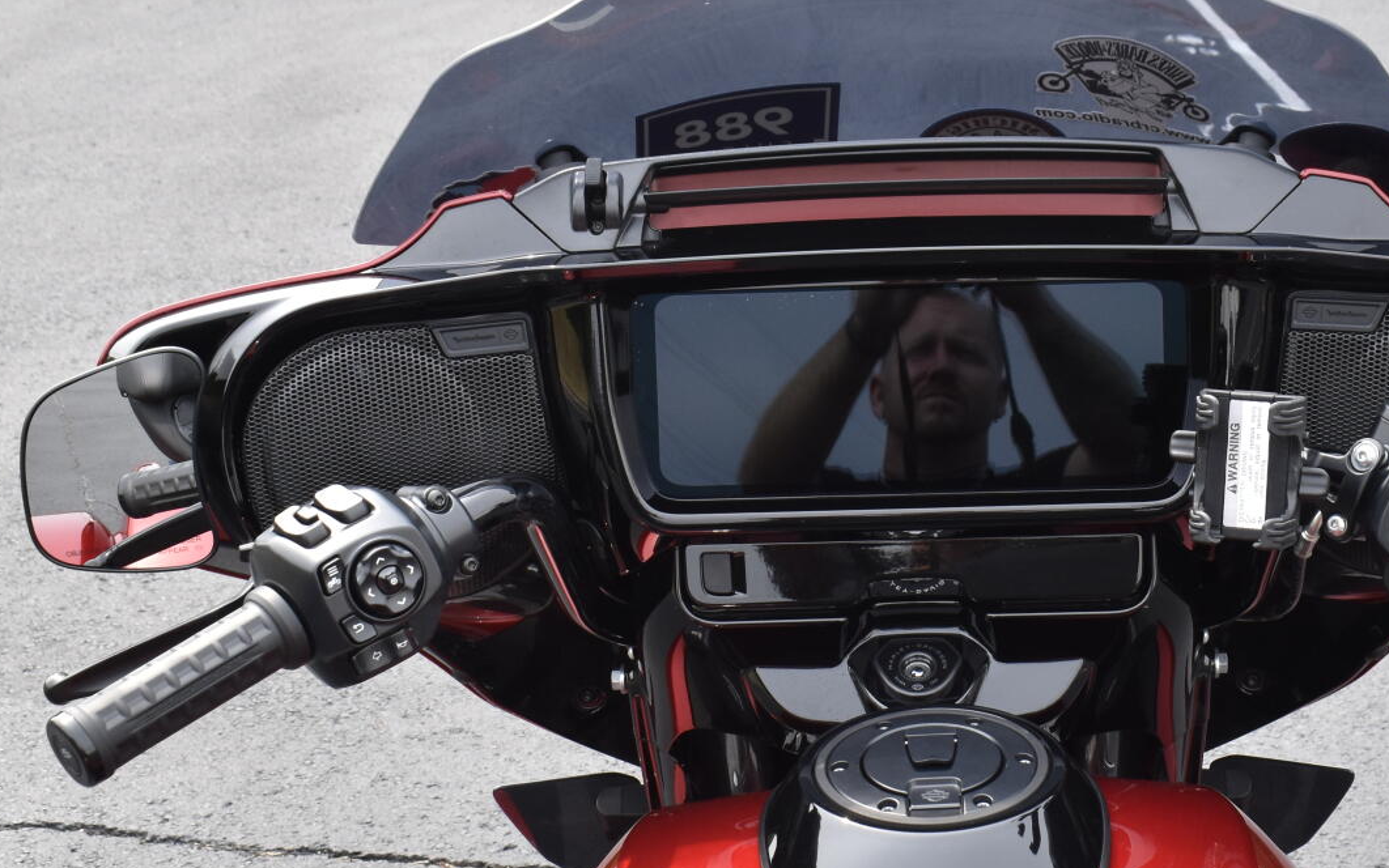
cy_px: 544
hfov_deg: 28.5
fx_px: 2724
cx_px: 891
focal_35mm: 72
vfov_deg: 18.1
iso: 400
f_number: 8
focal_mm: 25
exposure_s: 1/250
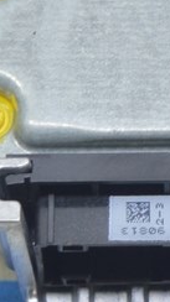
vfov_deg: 9.1
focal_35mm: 237
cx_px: 176
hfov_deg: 5.1
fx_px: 1902
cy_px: 45
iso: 400
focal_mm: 36
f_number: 5.6
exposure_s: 1/20
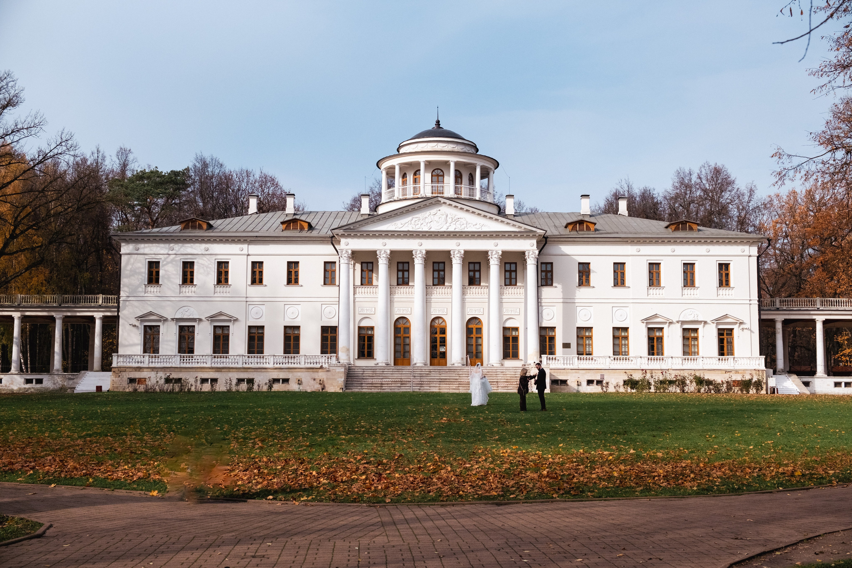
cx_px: 426
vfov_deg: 30.4
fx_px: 1045
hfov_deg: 44.4
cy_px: 284
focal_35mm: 44
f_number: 5.6
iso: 640
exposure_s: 1/2900
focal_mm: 29
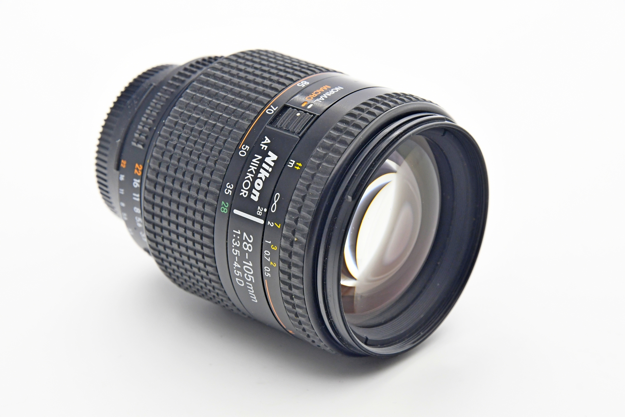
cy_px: 208
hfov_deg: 17.1
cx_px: 312
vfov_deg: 11.4
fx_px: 2083
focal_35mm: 120
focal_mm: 80
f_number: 8
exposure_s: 1/125
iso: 1250
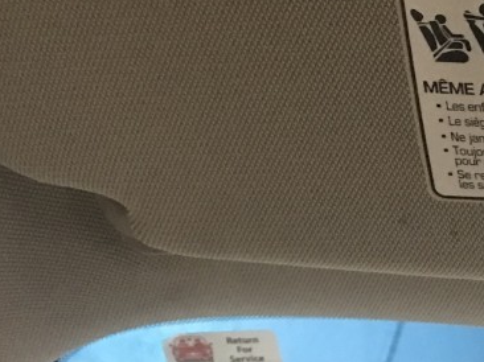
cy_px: -55
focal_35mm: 98
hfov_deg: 17.7
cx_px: 748
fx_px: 1369
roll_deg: -8.7
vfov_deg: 14.6
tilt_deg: +44.9
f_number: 1.8
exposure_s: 1/5
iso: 80
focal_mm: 3.99
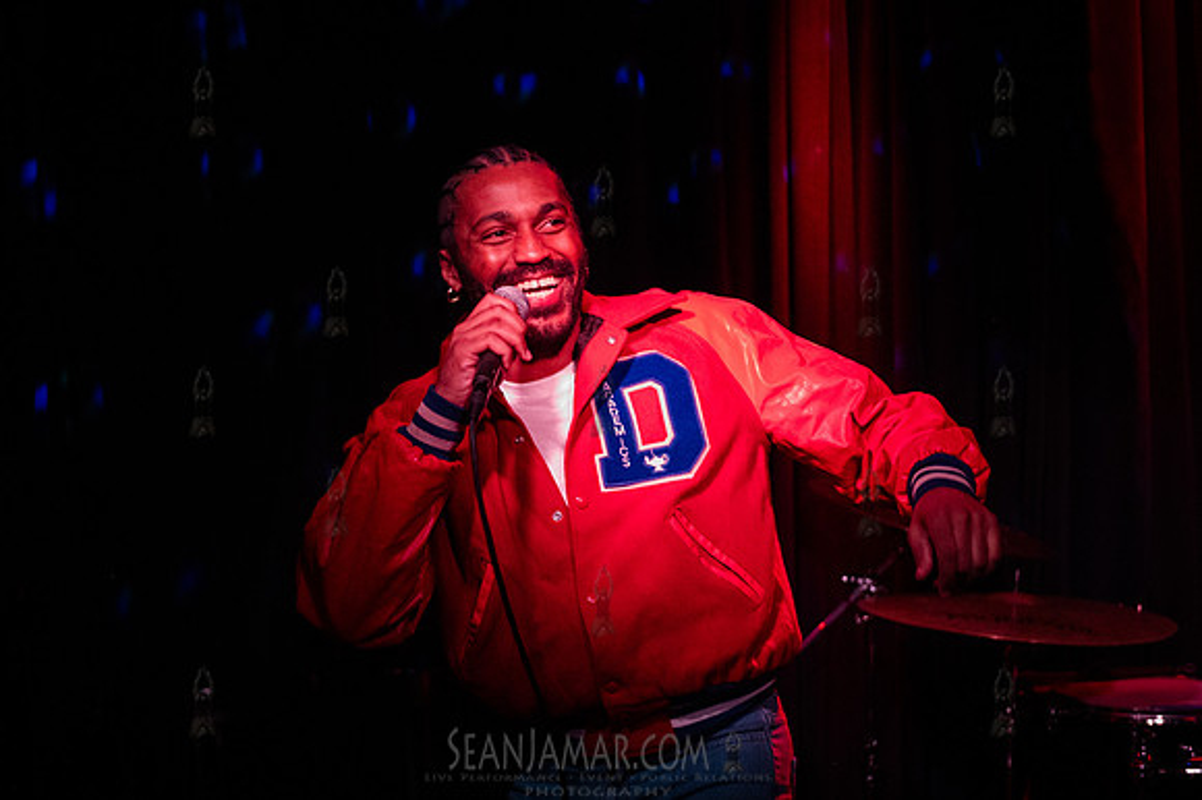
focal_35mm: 58
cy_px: 411
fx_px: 1946
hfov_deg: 34.3
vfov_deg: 23.2
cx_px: 538
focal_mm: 50
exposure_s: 1/320
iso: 12800
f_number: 3.5
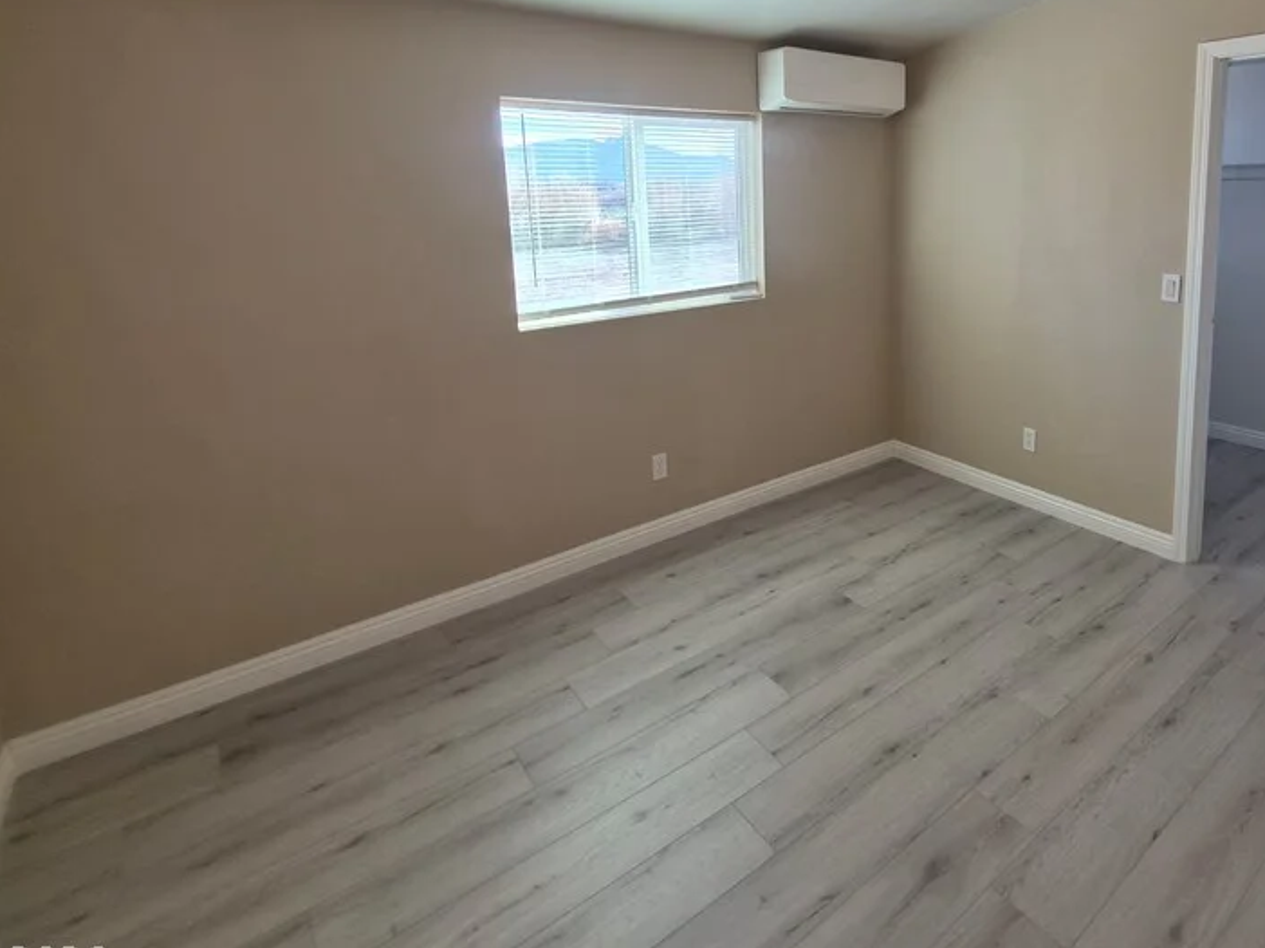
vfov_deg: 66.3
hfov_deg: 82.0
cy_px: 298
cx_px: 836
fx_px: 694
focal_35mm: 19
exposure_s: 1/60
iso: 50
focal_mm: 1.7
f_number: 2.2
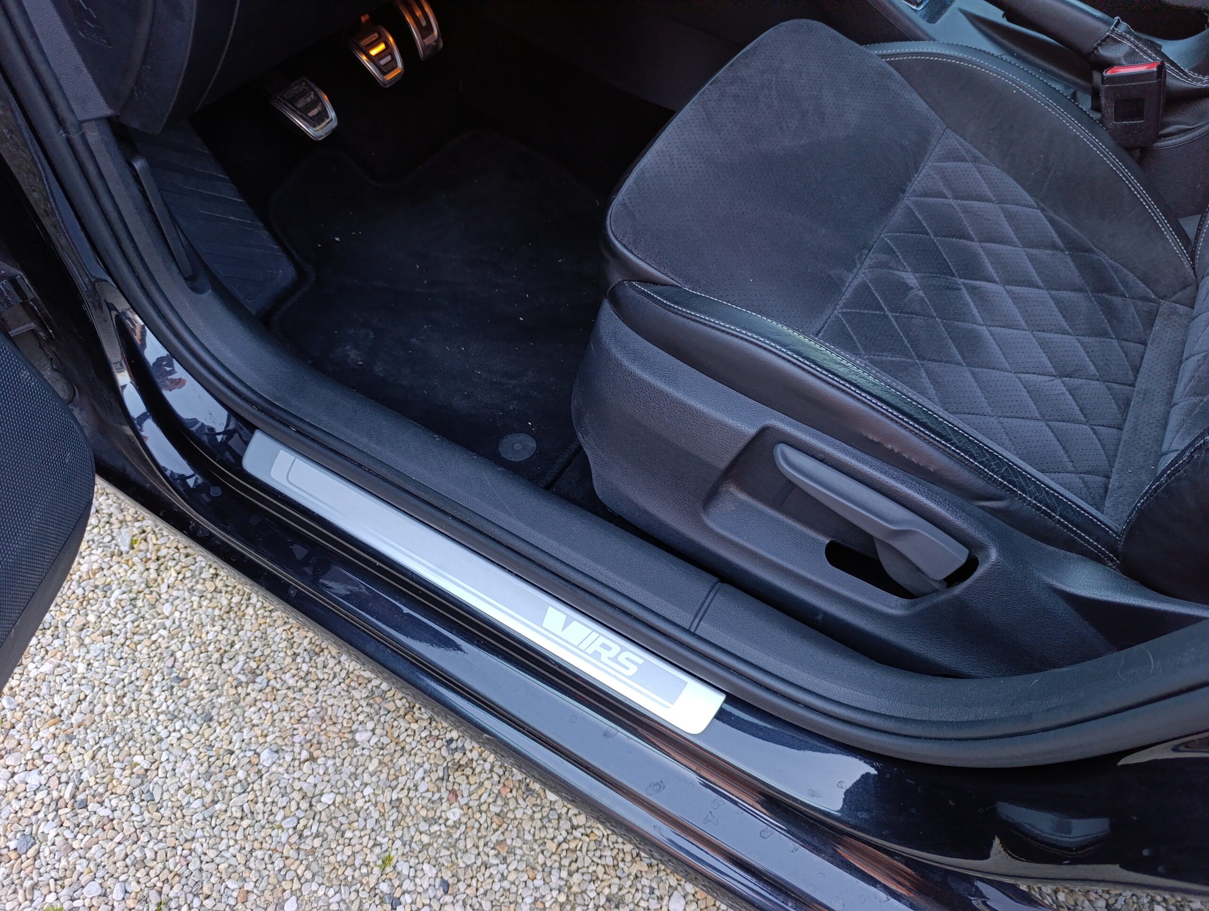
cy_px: 456
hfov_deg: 73.8
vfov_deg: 59.0
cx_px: 604
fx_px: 805
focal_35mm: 23
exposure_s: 1/100
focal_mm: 6.14
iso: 320
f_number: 1.6
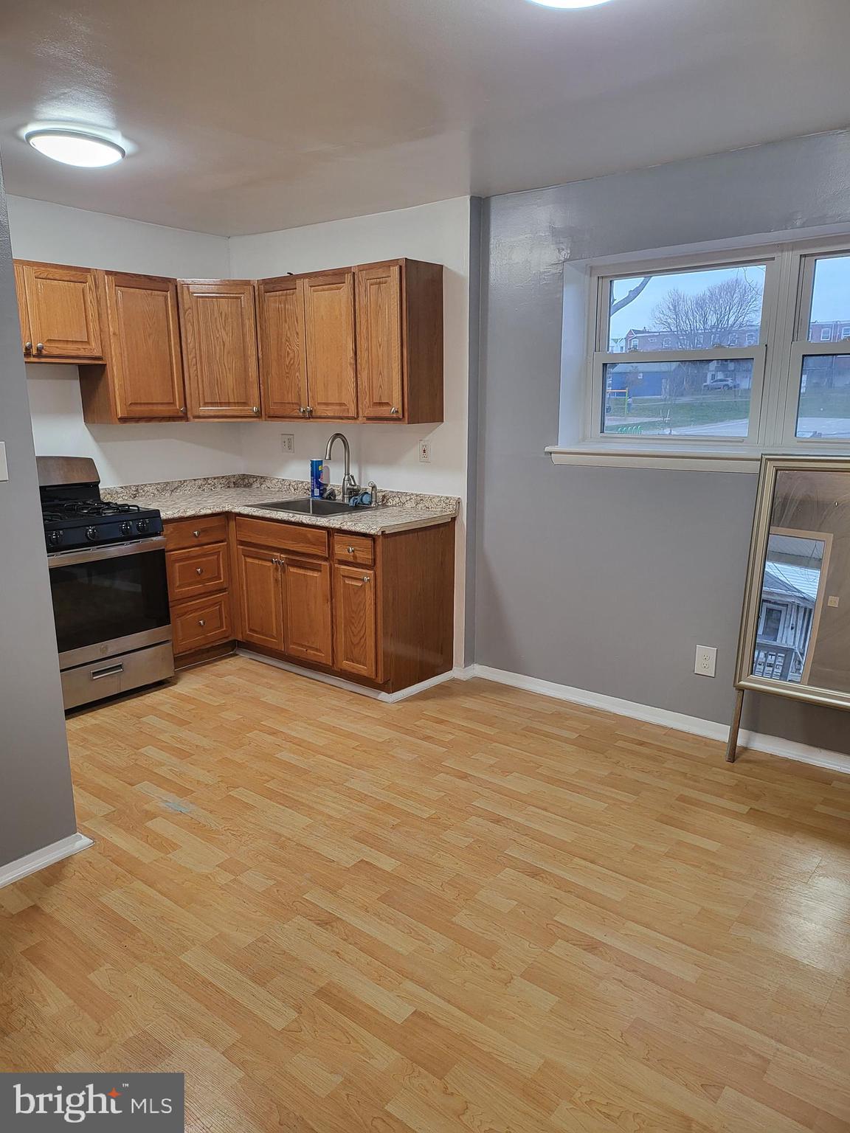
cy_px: 566
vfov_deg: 71.6
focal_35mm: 24
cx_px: 425
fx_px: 786
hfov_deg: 56.8
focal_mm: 5
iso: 200
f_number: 1.8
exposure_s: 1/60
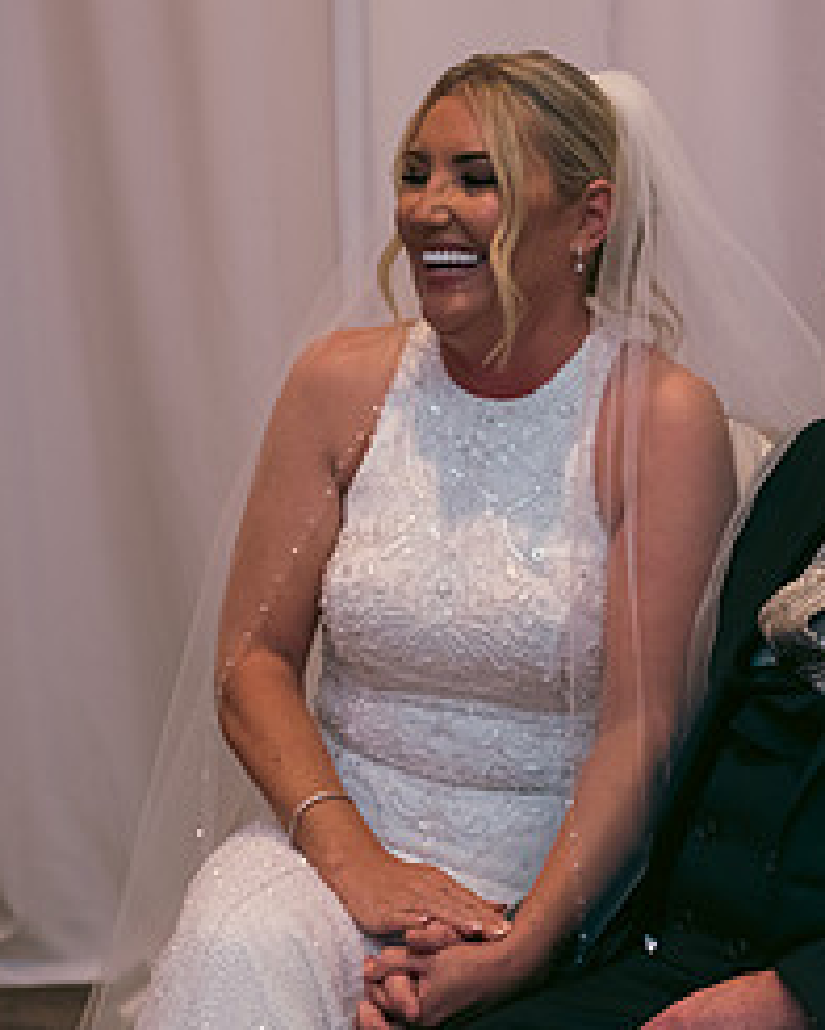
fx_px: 4453
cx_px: 657
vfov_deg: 13.2
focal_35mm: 146
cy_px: 538
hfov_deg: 10.6
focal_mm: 66
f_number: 3.5
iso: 800
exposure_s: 1/160
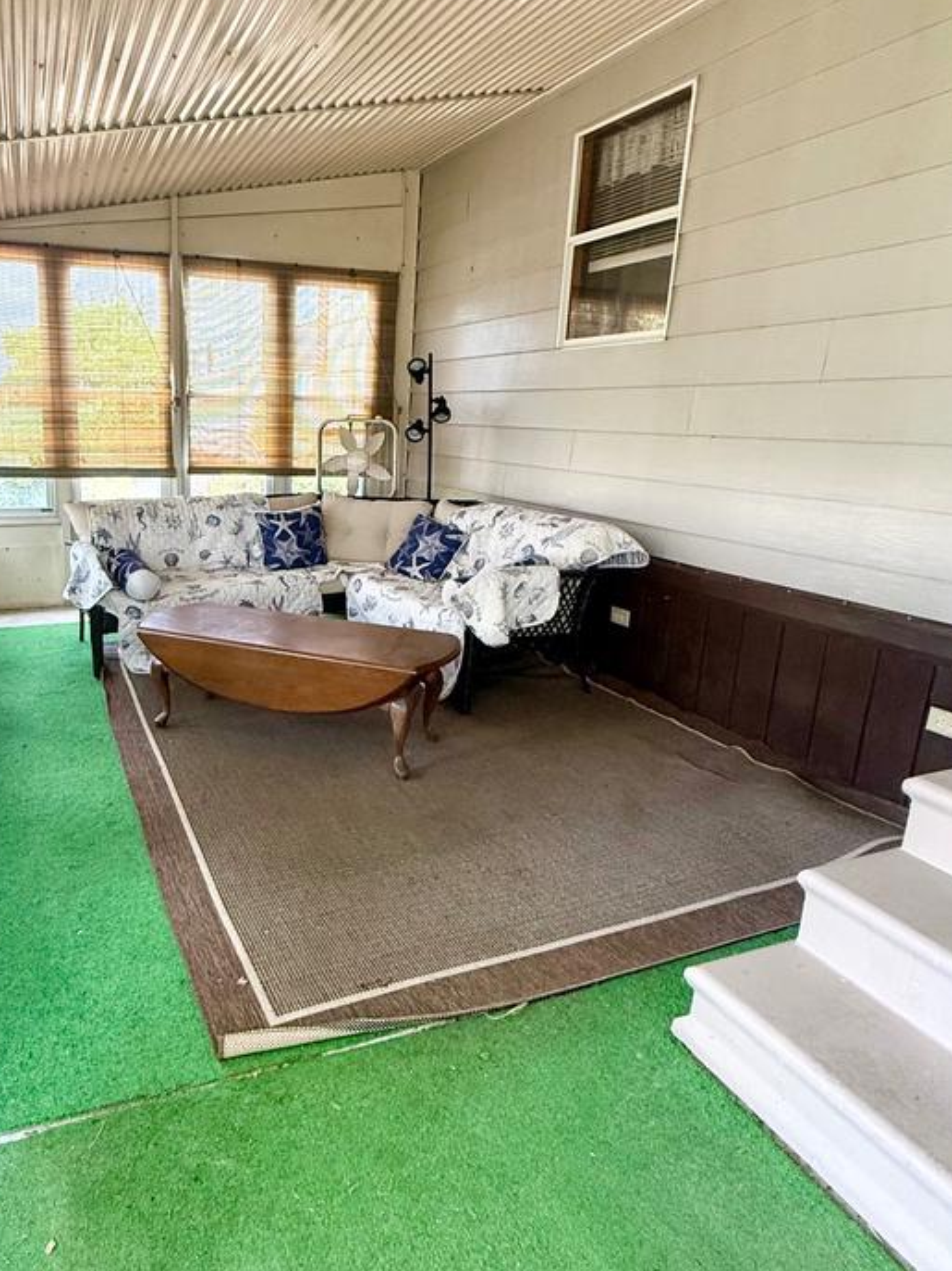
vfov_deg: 76.4
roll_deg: -0.7
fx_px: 807
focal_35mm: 22
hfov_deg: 59.5
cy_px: 614
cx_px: 307
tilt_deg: -12.7
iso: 320
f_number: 2.2
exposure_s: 1/99
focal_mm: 2.22
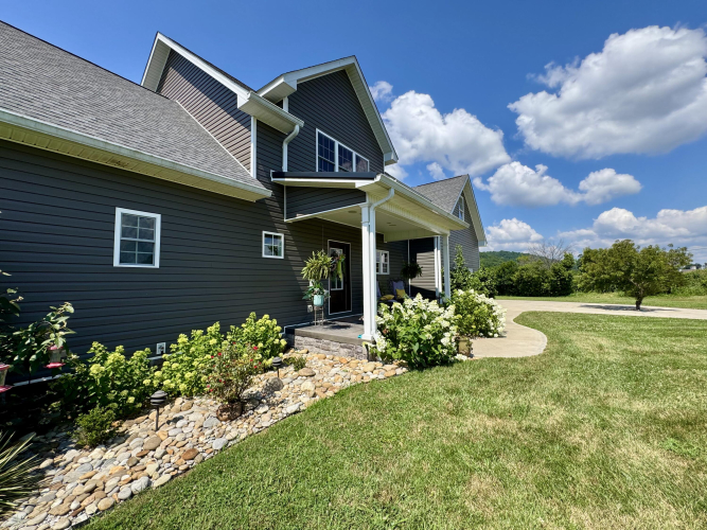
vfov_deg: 85.7
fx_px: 286
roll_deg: +0.6
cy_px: 265
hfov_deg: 102.1
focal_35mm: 14
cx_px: 354
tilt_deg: +3.4
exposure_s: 1/1420
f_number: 2.2
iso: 50
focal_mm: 2.22
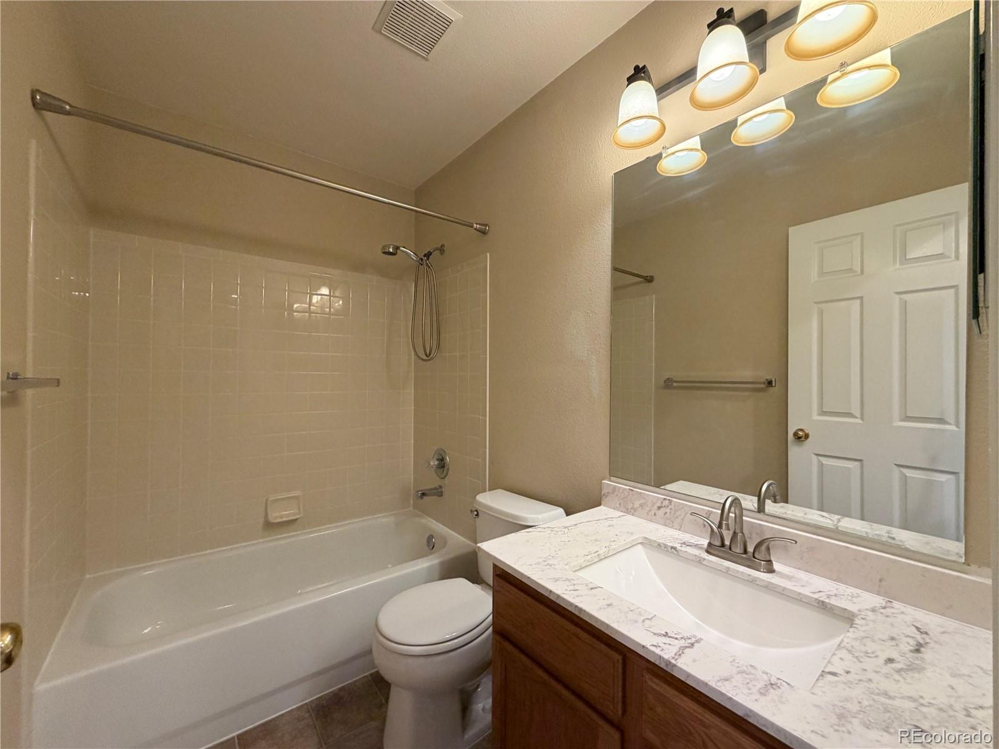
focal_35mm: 14
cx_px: 500
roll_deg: -2.3
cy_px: 374
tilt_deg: -2.2
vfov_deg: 85.7
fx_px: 404
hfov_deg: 102.1
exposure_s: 1/60
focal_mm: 2.22
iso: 200
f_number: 2.2
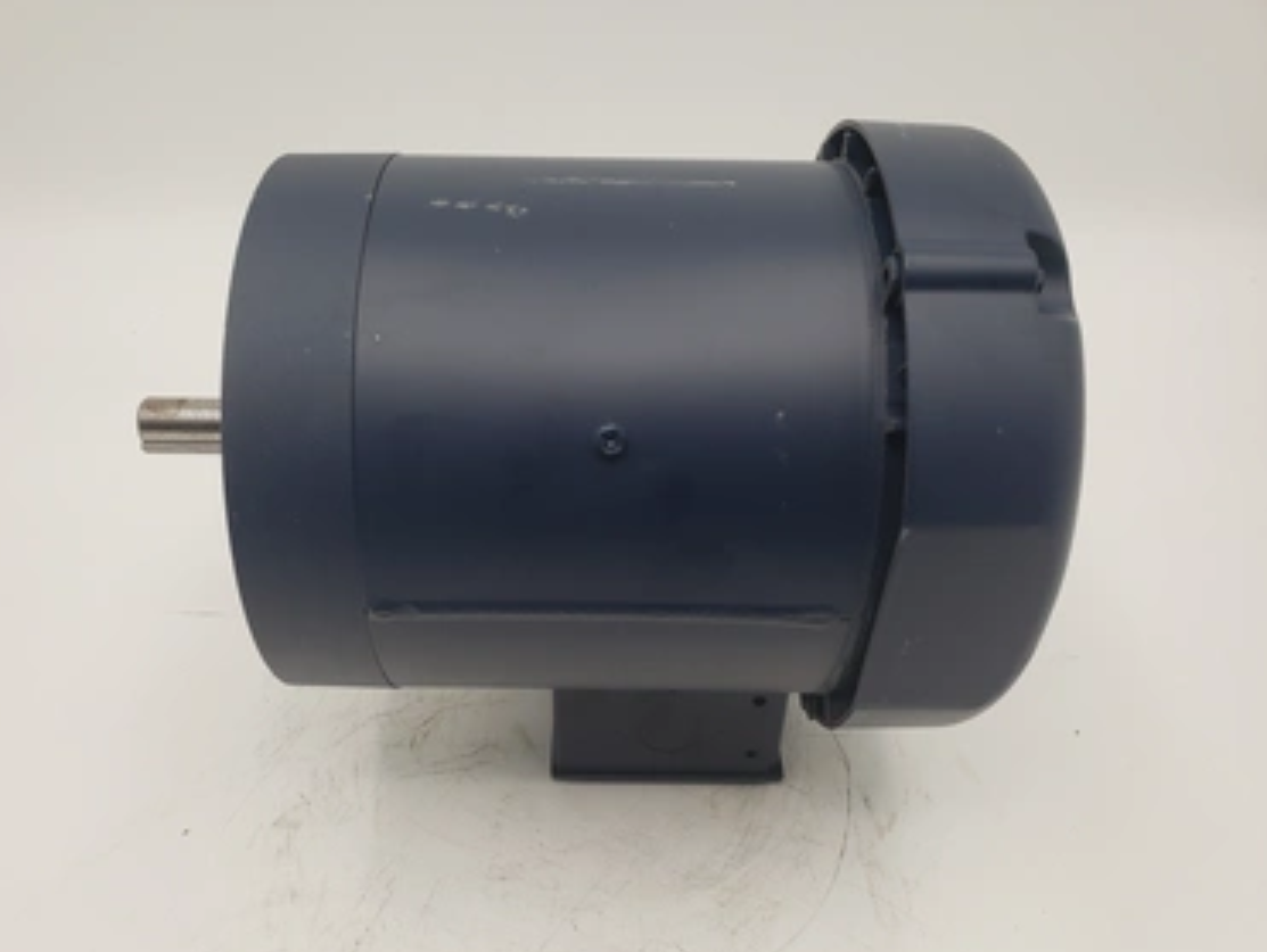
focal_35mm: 28
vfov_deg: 49.8
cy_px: 505
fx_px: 1026
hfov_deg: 63.4
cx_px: 601
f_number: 2.4
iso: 64
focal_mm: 4.3
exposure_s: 1/120
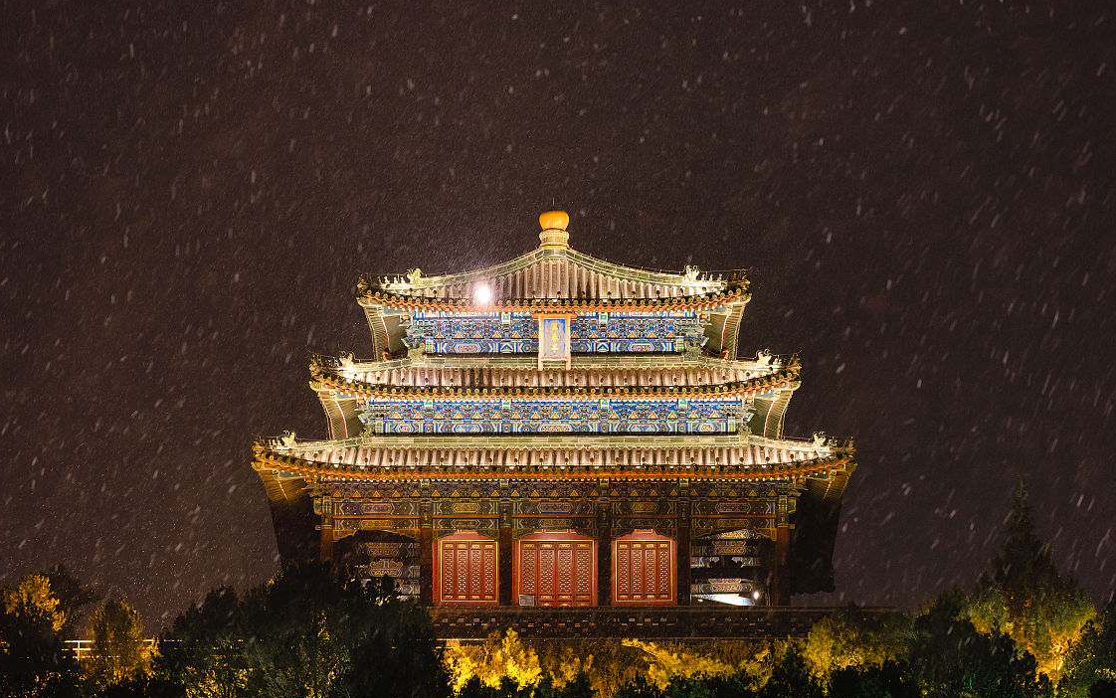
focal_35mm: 218
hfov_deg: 9.6
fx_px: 6632
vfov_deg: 6.0
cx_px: 558
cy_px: 353
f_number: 4
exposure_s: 1/15
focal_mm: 200
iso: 800
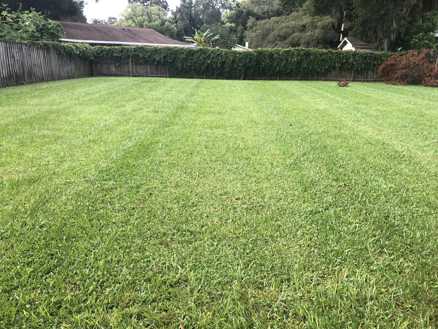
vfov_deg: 49.7
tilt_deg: -14.2
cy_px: 164
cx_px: 219
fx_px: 354
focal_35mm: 28
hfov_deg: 63.4
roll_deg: +0.6
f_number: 1.8
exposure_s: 1/214
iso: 20
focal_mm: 4
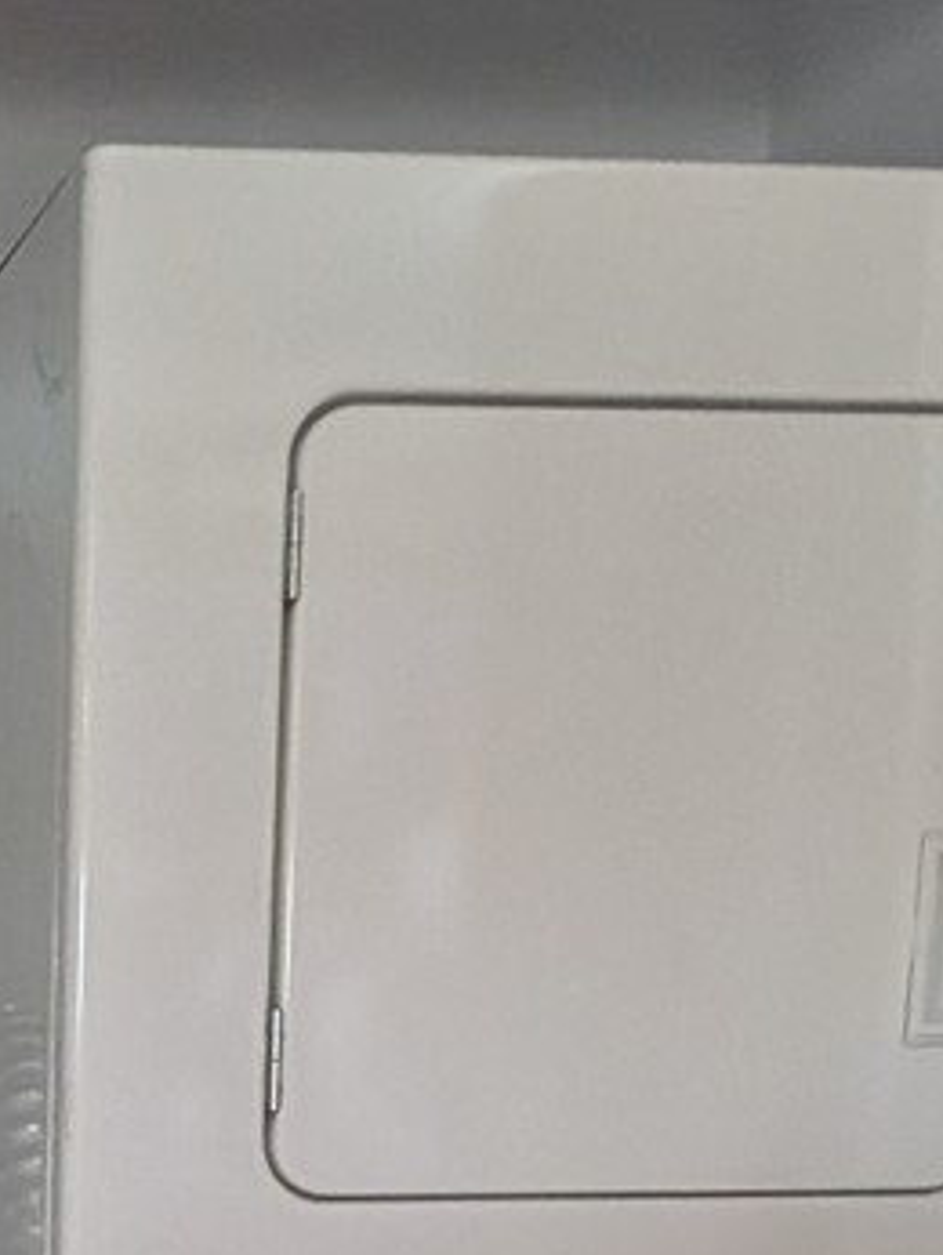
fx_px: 2177
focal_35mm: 60
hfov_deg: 21.5
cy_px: 1498
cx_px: -355
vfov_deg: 28.2
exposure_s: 1/24
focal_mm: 1.95
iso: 478
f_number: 2.2
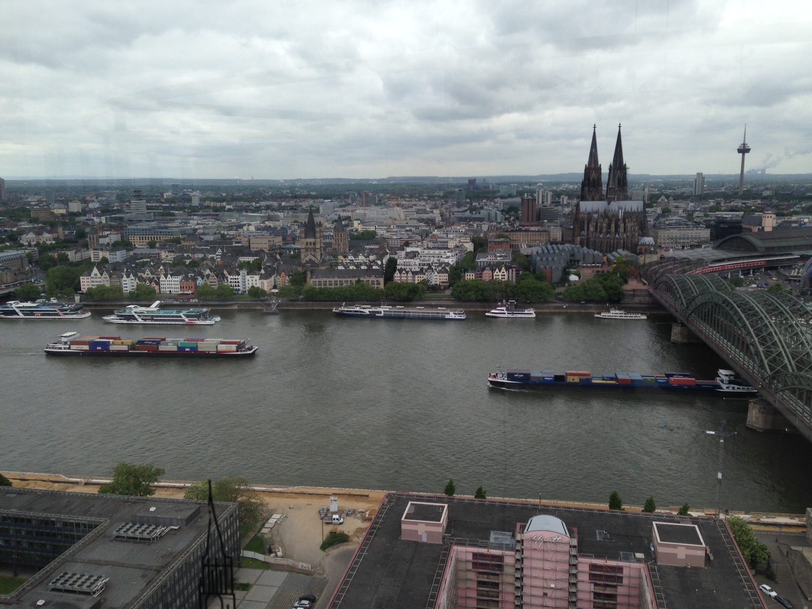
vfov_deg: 42.9
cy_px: 304
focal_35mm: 33
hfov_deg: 55.4
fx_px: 774
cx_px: 406
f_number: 2.4
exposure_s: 1/723
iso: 50
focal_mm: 4.12
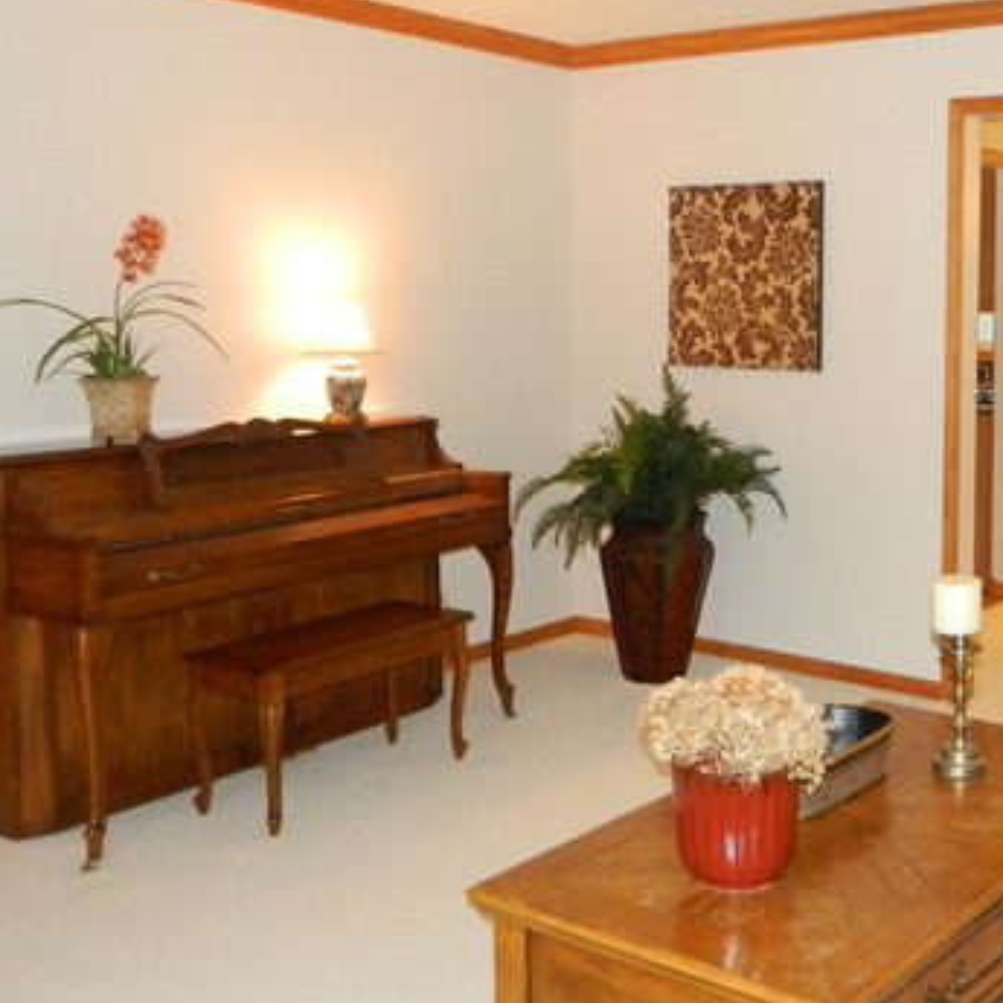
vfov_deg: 40.7
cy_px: 401
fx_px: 1344
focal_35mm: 41
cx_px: 834
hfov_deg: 39.0
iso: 400
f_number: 3.1
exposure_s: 1/30
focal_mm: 4.5
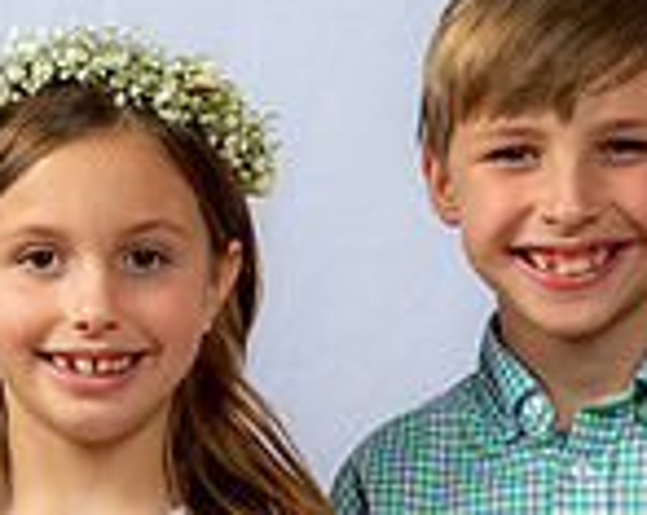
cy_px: 665
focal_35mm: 230
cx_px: 62
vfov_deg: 6.6
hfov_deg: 8.4
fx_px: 4395
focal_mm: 62
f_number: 6.3
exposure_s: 1/200
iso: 250
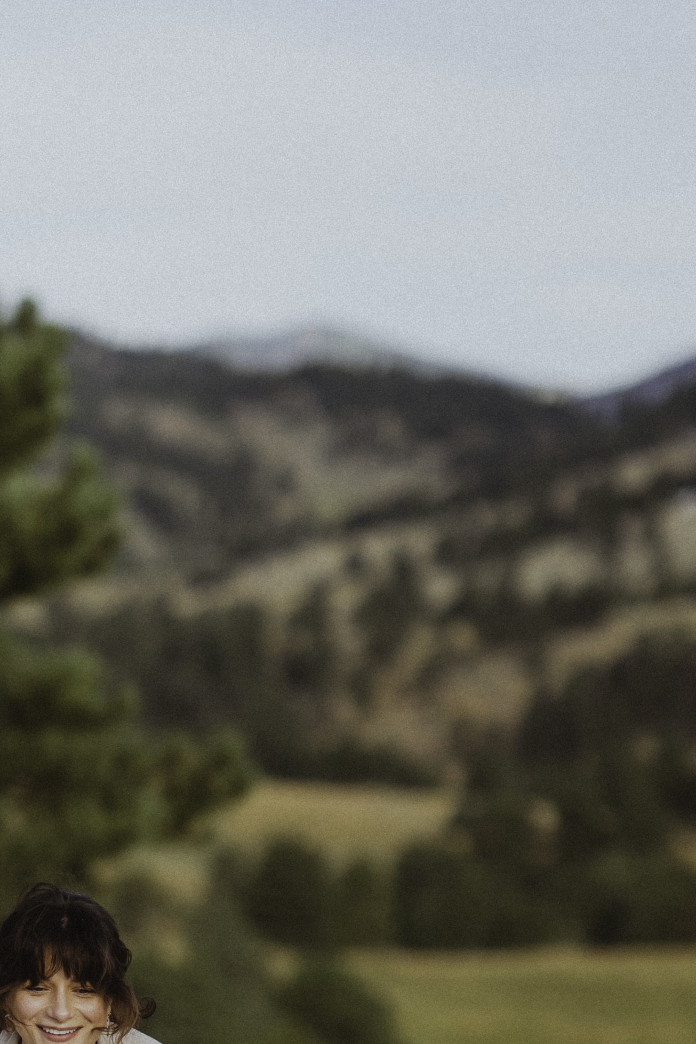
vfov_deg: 9.2
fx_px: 6436
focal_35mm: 222
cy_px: 1053
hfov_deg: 6.2
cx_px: 29
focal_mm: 85
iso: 100
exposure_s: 1/2000
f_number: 1.8
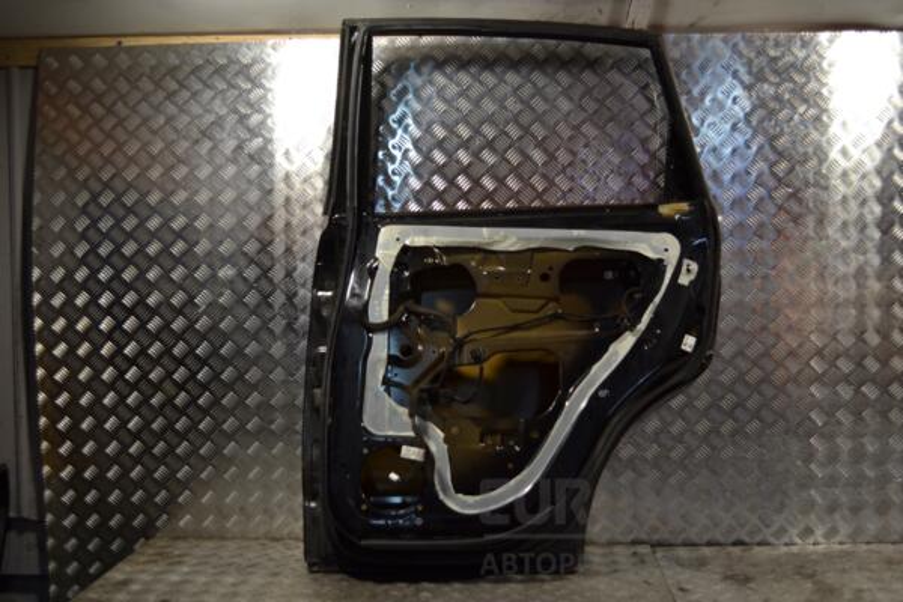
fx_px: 903
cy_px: 301
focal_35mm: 36
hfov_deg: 53.1
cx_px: 452
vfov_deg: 36.9
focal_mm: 24
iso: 100
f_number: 4.5
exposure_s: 1/80
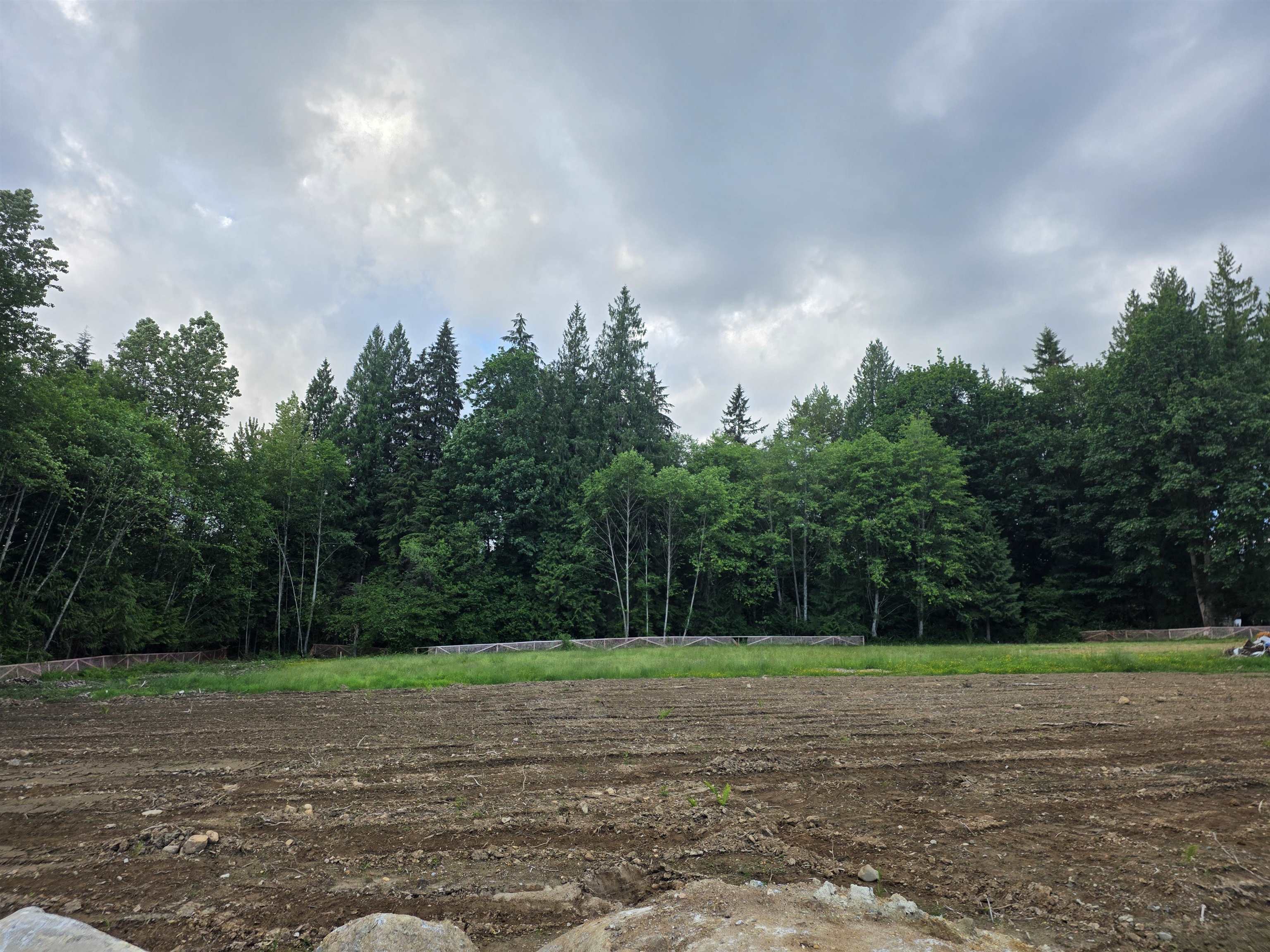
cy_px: 476
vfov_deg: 58.9
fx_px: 844
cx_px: 635
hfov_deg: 73.9
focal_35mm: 23
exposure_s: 1/1563
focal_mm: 6.3
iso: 80
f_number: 1.7
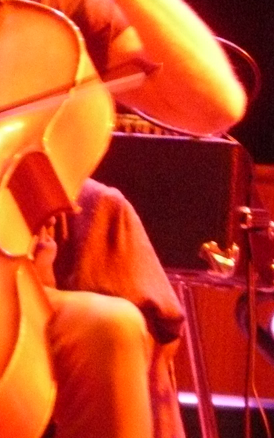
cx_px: -37
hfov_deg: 1.4
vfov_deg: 2.2
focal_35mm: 952
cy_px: -12
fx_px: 11374
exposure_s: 1/15
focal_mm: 64.3
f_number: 3.3
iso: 800
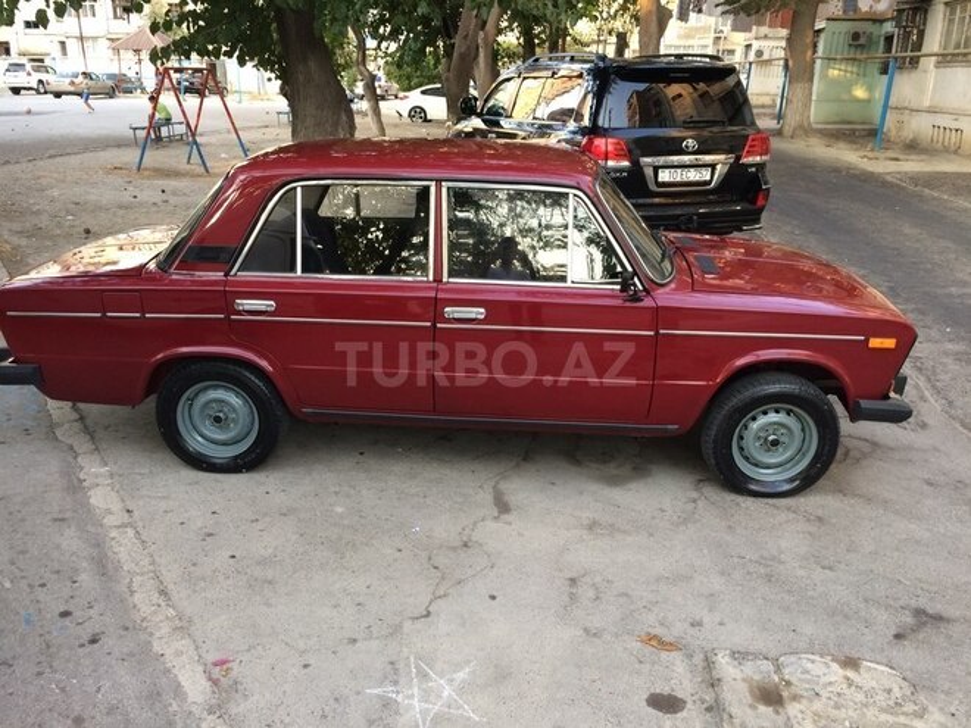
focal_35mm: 29
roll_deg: -0.9
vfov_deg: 48.2
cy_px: 364
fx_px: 813
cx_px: 486
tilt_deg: -18.9
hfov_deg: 61.7
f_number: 2.2
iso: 40
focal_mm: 4.15
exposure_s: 1/33
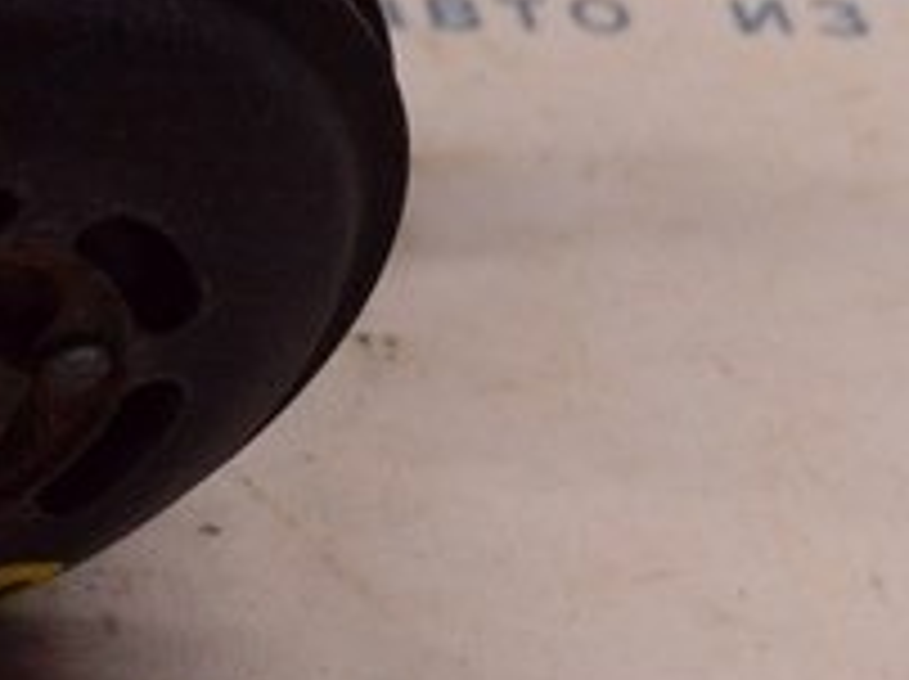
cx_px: -306
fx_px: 4223
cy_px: -106
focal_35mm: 161
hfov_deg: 11.9
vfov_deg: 9.1
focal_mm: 22
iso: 1600
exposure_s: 1/400
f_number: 4
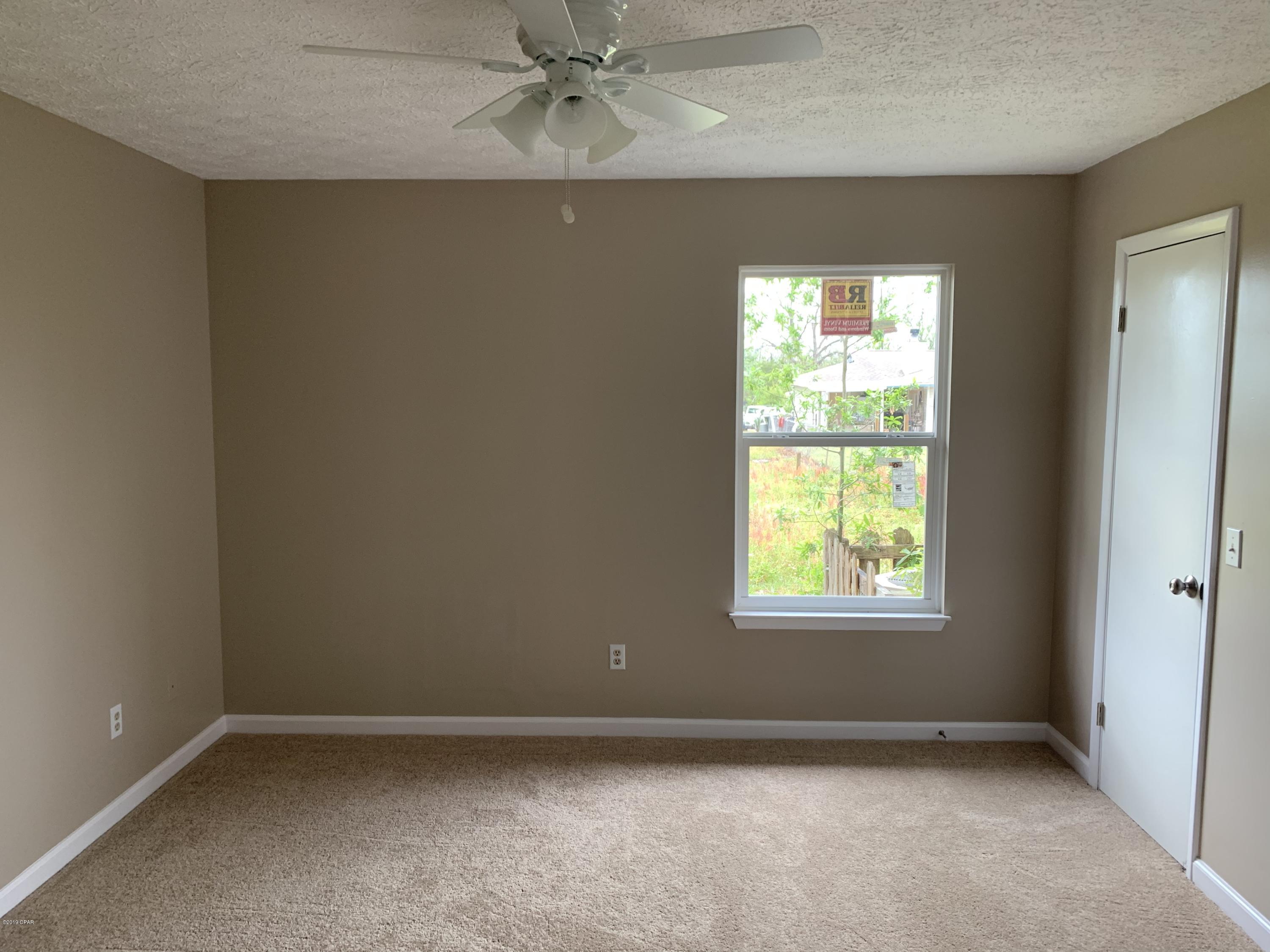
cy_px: 476
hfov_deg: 67.3
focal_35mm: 26
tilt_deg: -6.4
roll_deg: +0.3
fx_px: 954
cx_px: 635
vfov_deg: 53.1
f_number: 1.8
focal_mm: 4.25
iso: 100
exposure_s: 1/96
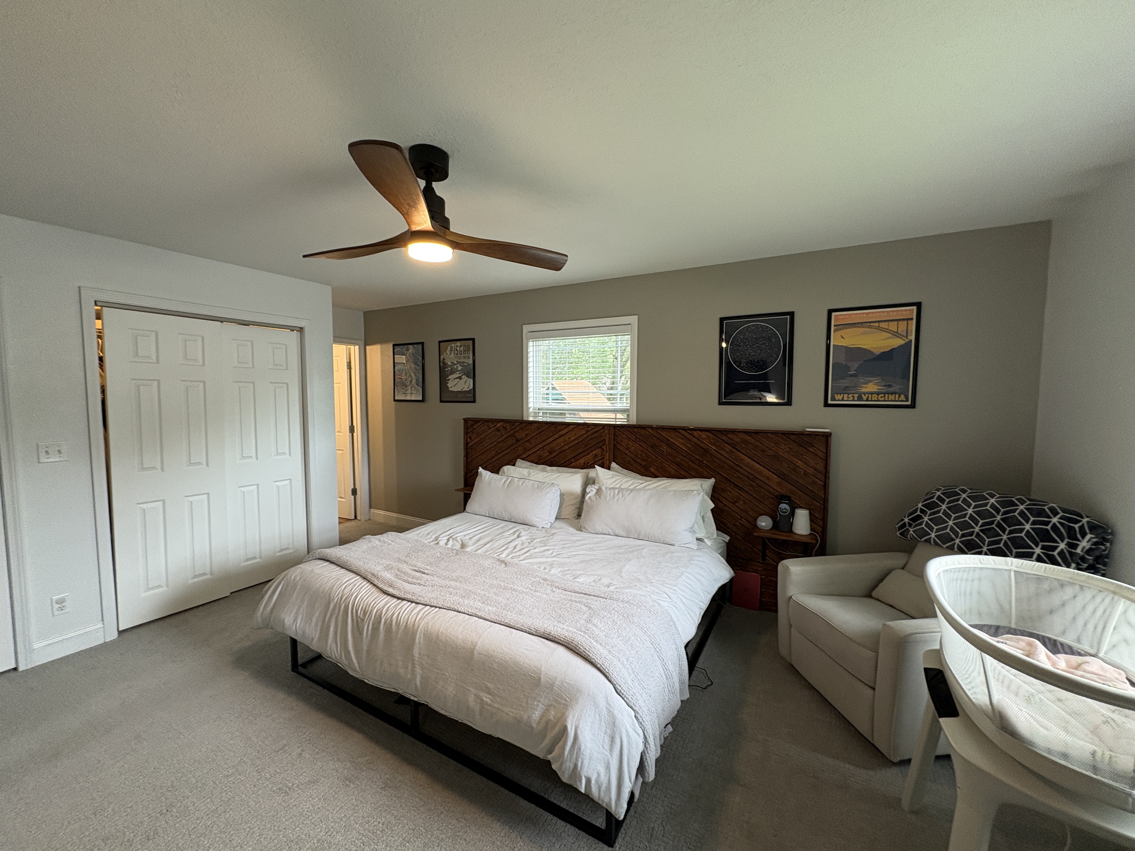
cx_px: 568
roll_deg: +0.1
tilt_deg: -4.9
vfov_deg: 85.7
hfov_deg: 102.1
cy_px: 426
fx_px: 459
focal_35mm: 14
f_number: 2.2
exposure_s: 1/60
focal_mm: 2.22
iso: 160
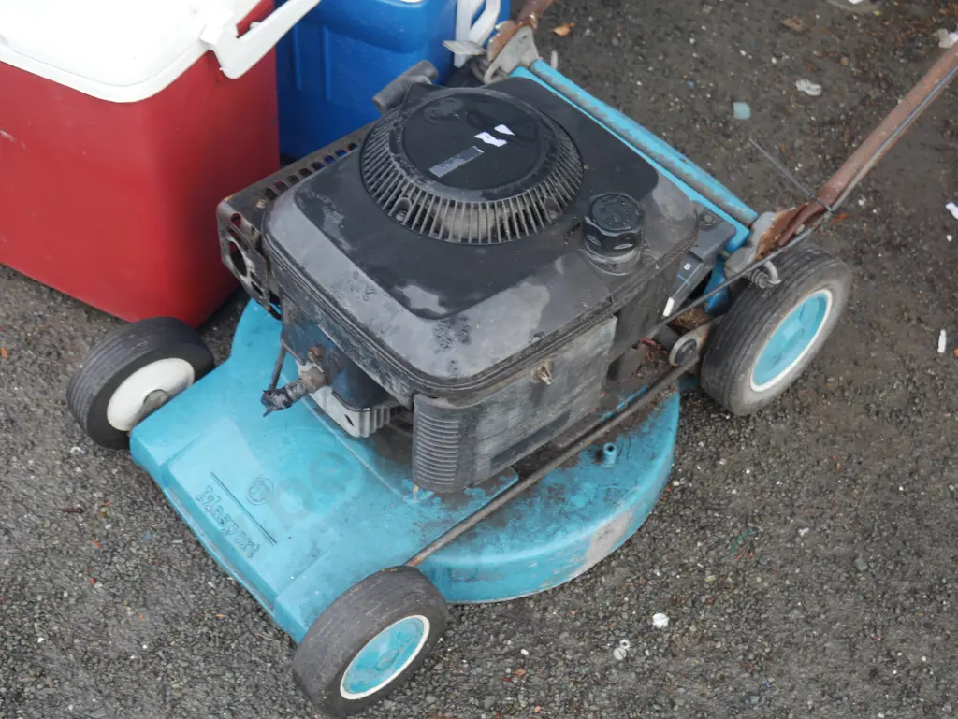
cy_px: 360
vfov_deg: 31.5
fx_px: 1274
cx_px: 479
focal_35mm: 46
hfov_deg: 41.2
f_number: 5.1
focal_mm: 23
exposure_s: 1/60
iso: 250
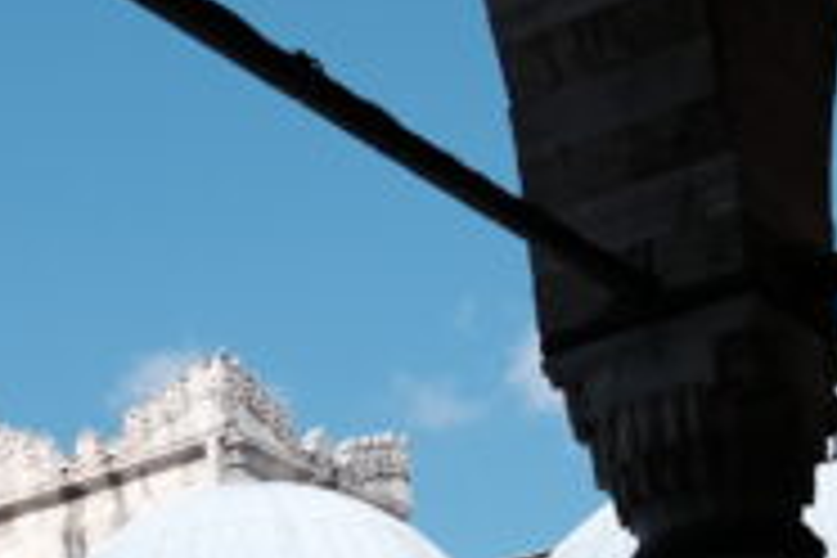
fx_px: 3464
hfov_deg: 13.4
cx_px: -194
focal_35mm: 149
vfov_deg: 9.0
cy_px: 839
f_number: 3.5
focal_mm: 18
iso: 160
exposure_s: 1/1500
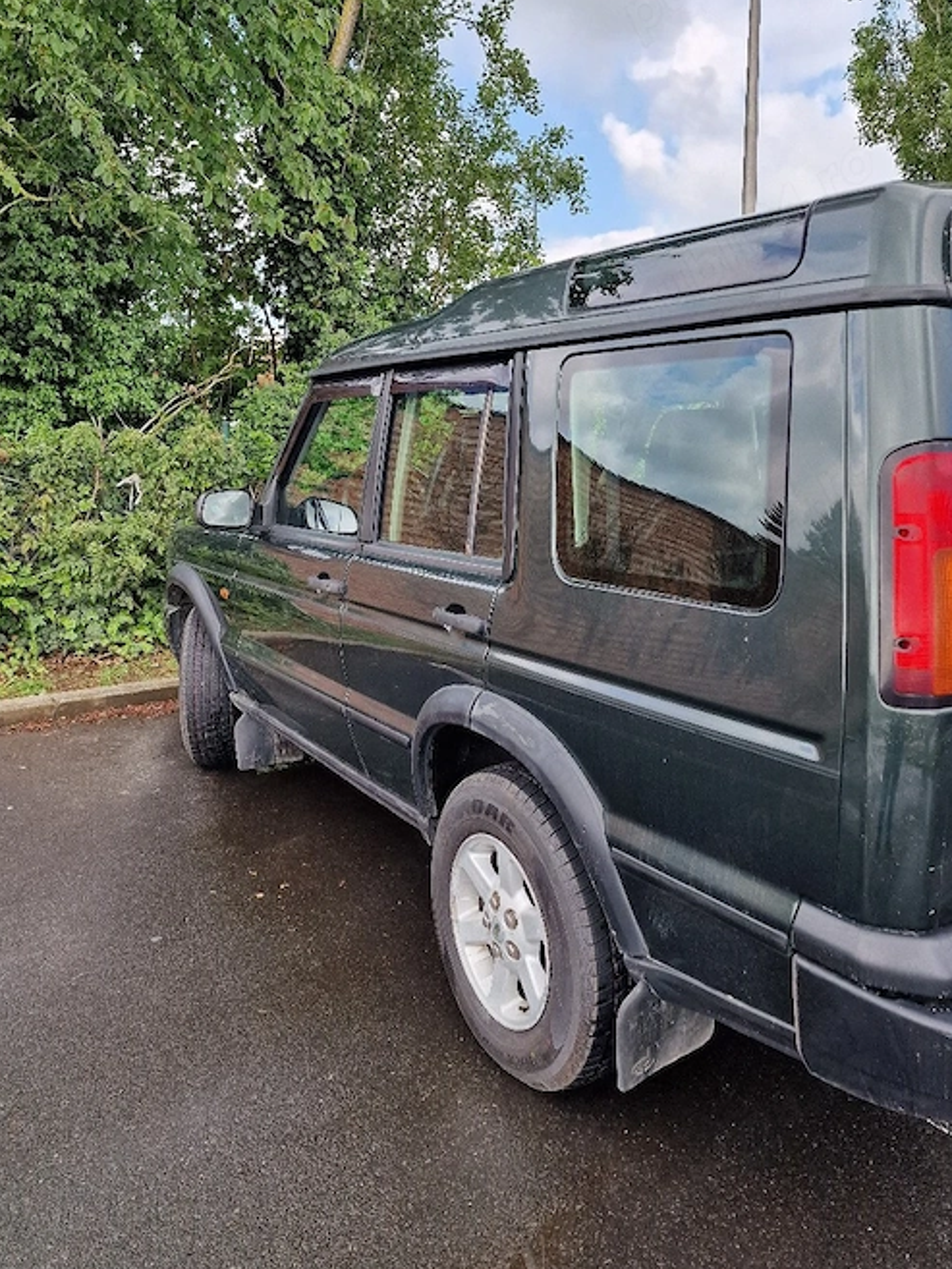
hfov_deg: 49.7
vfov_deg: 63.4
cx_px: 525
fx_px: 1026
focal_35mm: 28
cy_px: 587
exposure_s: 1/263
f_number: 1.8
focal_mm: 6.4
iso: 50
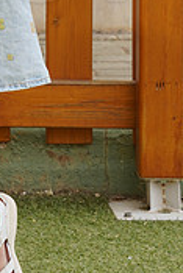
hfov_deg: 3.7
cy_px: -44
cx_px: -77
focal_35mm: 375
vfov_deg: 5.5
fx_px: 2854
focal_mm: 113
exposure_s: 1/160
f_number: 9
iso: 200
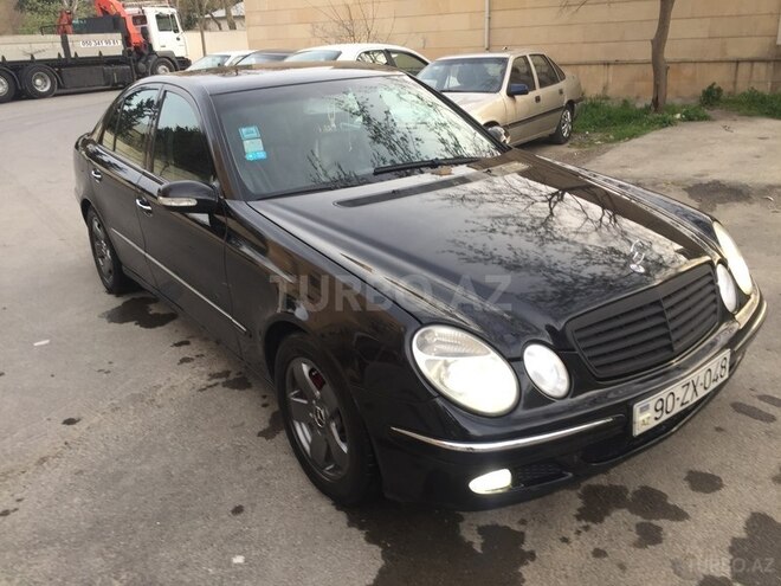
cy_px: 293
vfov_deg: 48.2
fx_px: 654
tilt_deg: -20.0
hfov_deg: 61.7
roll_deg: +2.2
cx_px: 390
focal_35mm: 29
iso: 32
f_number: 2.2
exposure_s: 1/50
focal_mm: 4.15
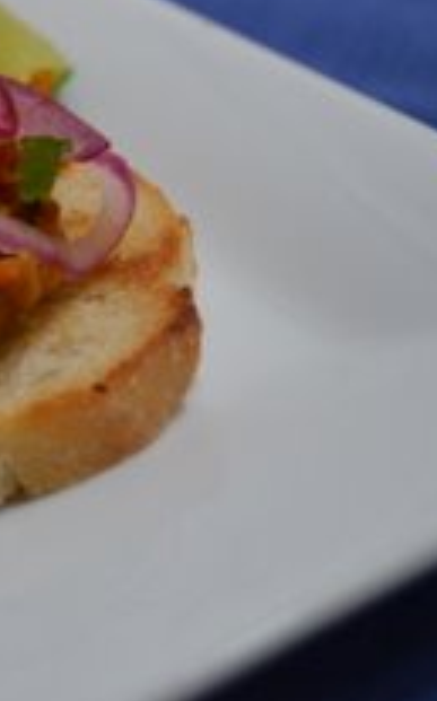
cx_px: -166
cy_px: 183
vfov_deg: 26.2
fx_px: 1489
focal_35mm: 78
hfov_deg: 15.7
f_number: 3.8
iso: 800
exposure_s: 1/15
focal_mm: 22
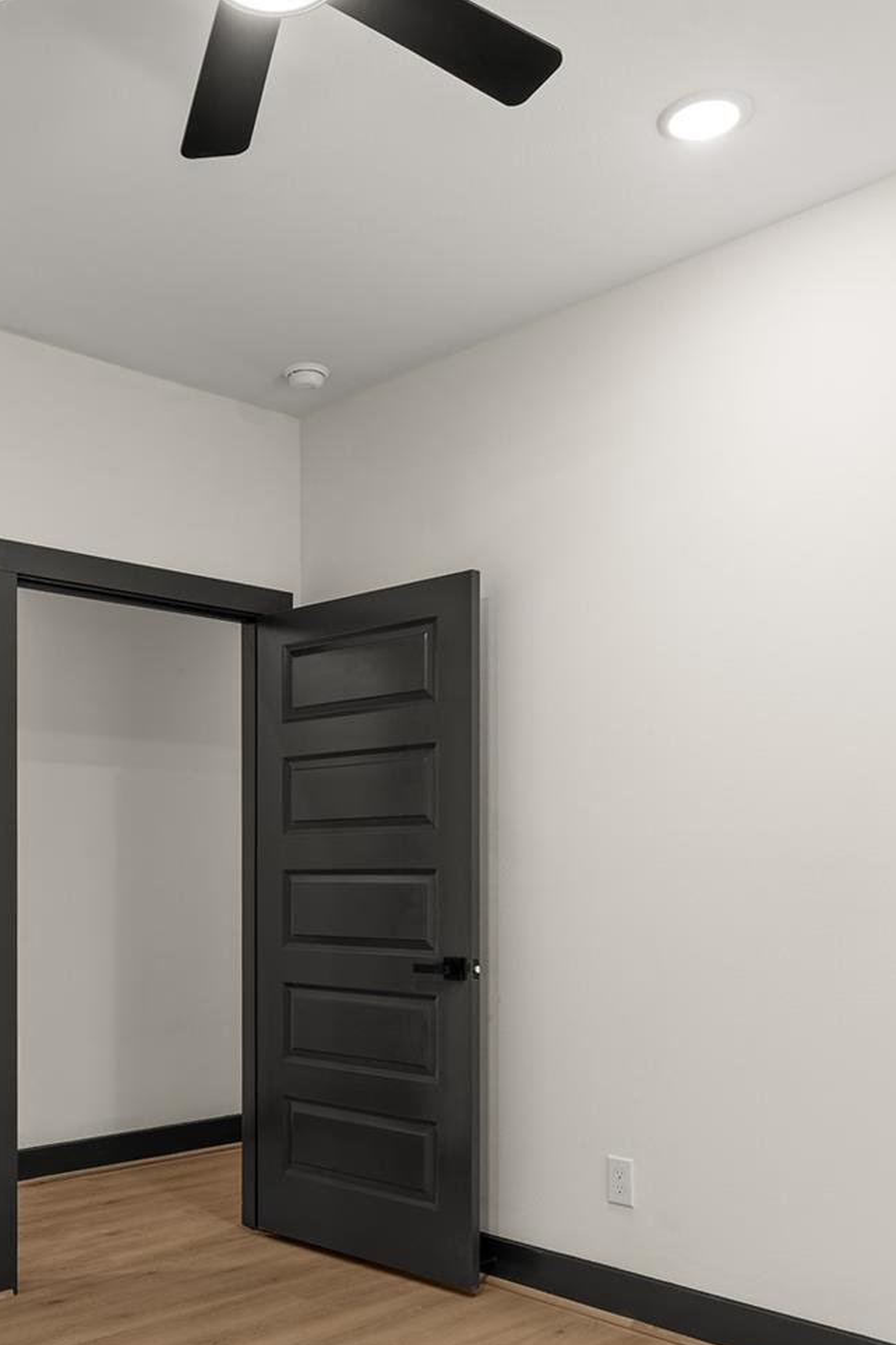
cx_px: 321
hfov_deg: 38.5
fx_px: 1270
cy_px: 862
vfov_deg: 55.0
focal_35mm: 34
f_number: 9
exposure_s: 2.5
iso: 200
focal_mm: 16
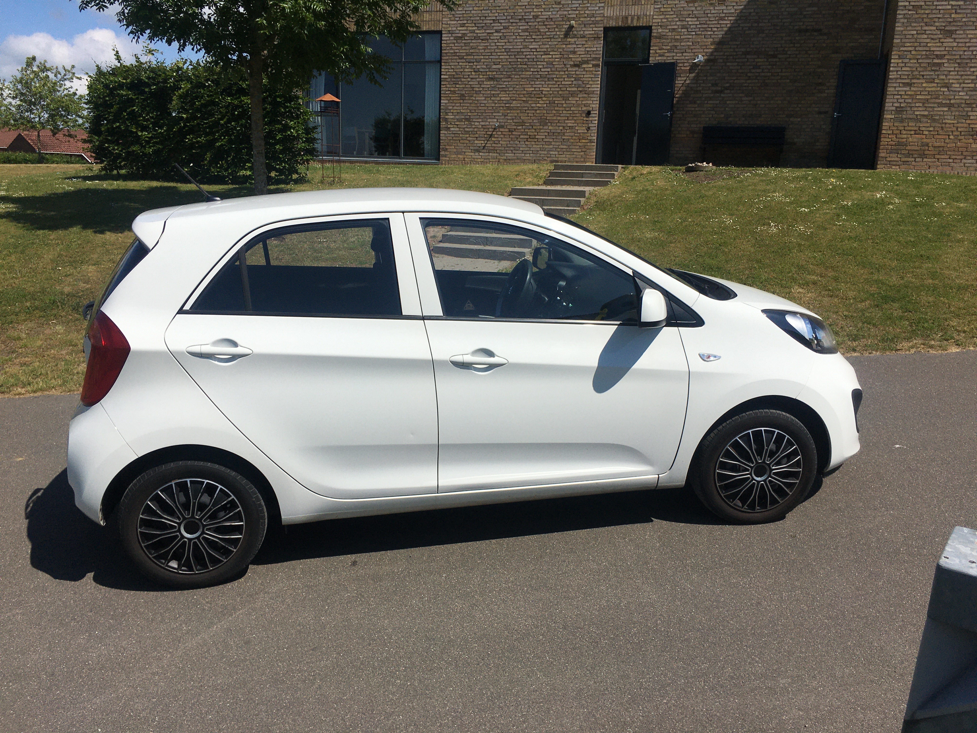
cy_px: 366
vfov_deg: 48.2
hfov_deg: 61.7
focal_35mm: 29
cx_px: 488
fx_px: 818
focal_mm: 4.15
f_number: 2.2
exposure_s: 1/4808
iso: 25
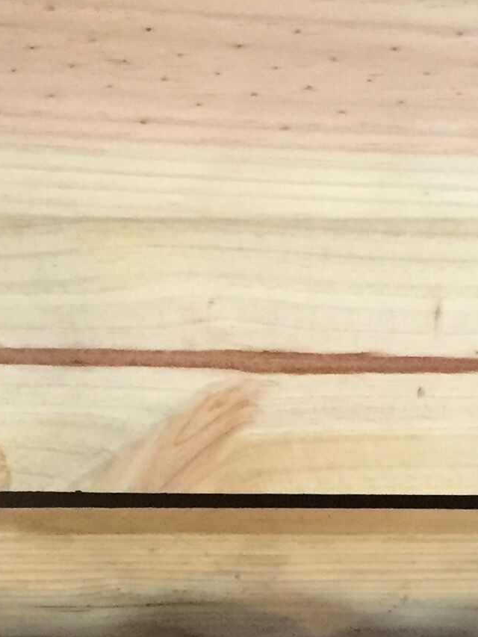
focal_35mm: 111
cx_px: 309
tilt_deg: -64.0
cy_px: 579
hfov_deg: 13.3
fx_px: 2043
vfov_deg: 17.5
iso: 250
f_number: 2.2
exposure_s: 1/20
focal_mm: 4.15
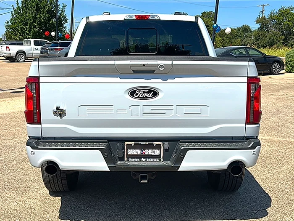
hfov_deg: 45.8
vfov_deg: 35.1
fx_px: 348
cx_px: 147
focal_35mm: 41
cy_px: 110
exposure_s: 1/7143
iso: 80
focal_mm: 6.86
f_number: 1.78
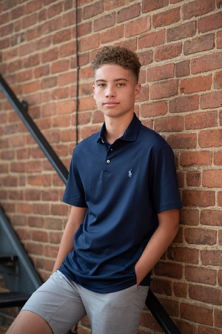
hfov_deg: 16.1
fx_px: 786
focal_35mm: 85
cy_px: 167
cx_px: 111
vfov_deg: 23.9
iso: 100
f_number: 2
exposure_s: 1/400
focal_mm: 85
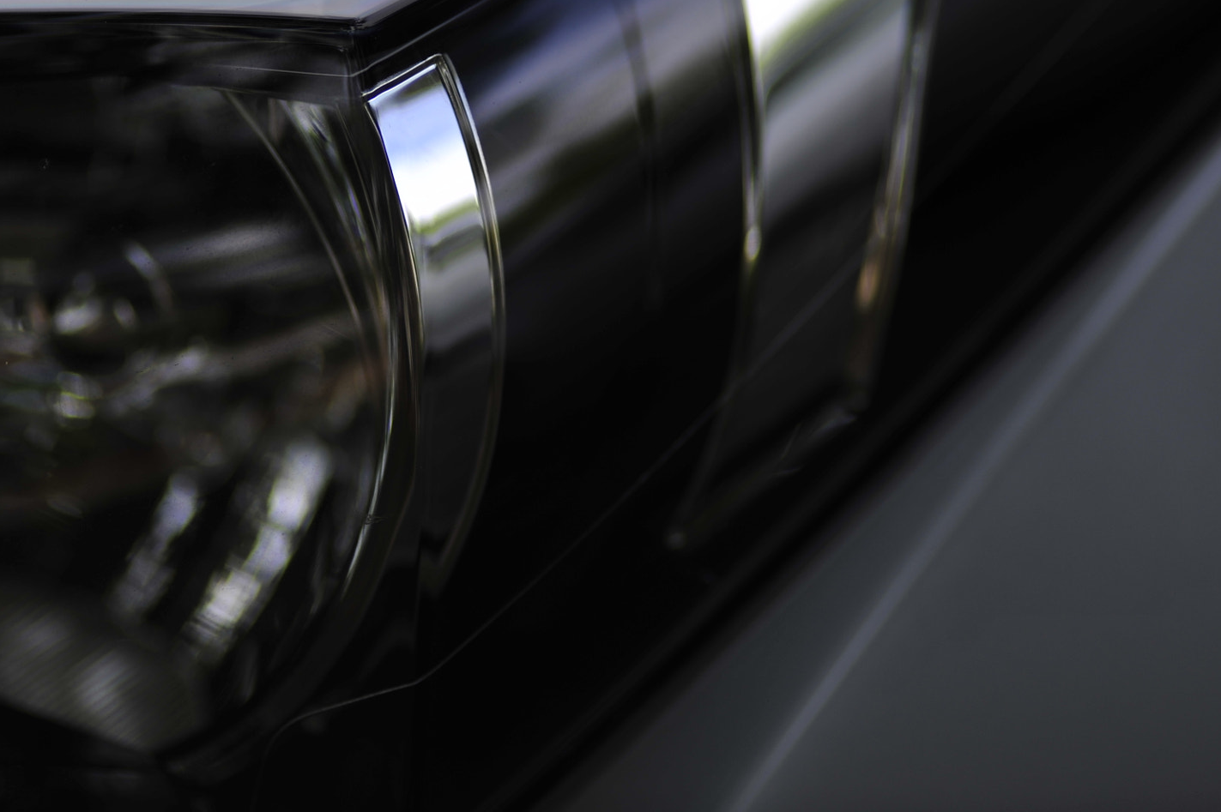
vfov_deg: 5.3
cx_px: 525
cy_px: 230
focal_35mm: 259
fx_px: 8779
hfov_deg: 8.0
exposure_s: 1/1000
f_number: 2.8
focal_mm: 180
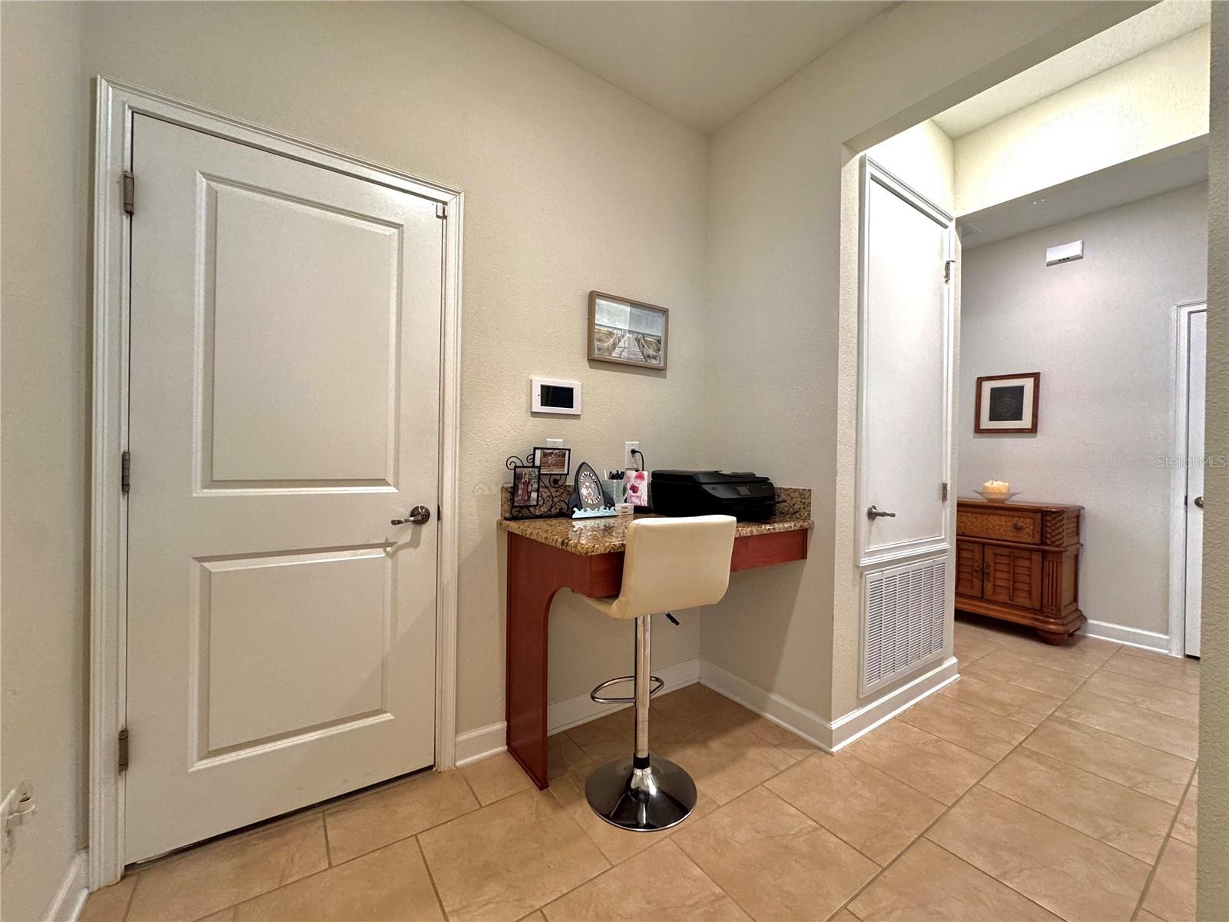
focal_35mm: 14
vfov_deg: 85.7
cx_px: 614
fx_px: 497
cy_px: 461
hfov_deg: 102.1
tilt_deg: +0.1
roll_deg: -2.0
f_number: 2.2
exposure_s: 1/60
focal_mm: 2.22
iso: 200
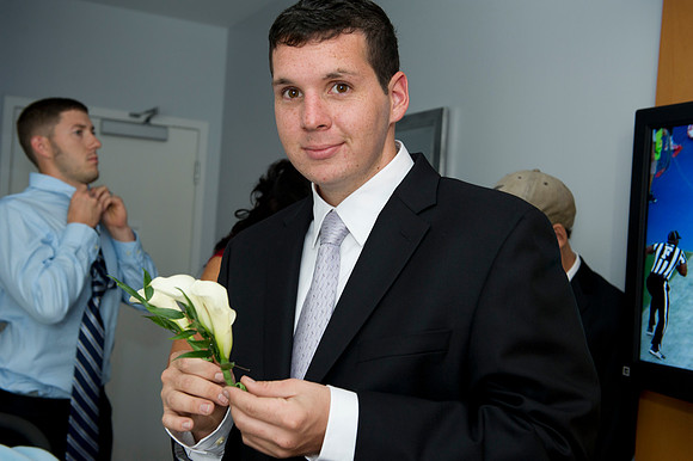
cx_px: 346
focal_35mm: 48
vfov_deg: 28.0
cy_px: 230
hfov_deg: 41.1
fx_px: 923
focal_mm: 48
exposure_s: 1/50
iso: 640
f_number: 5.6
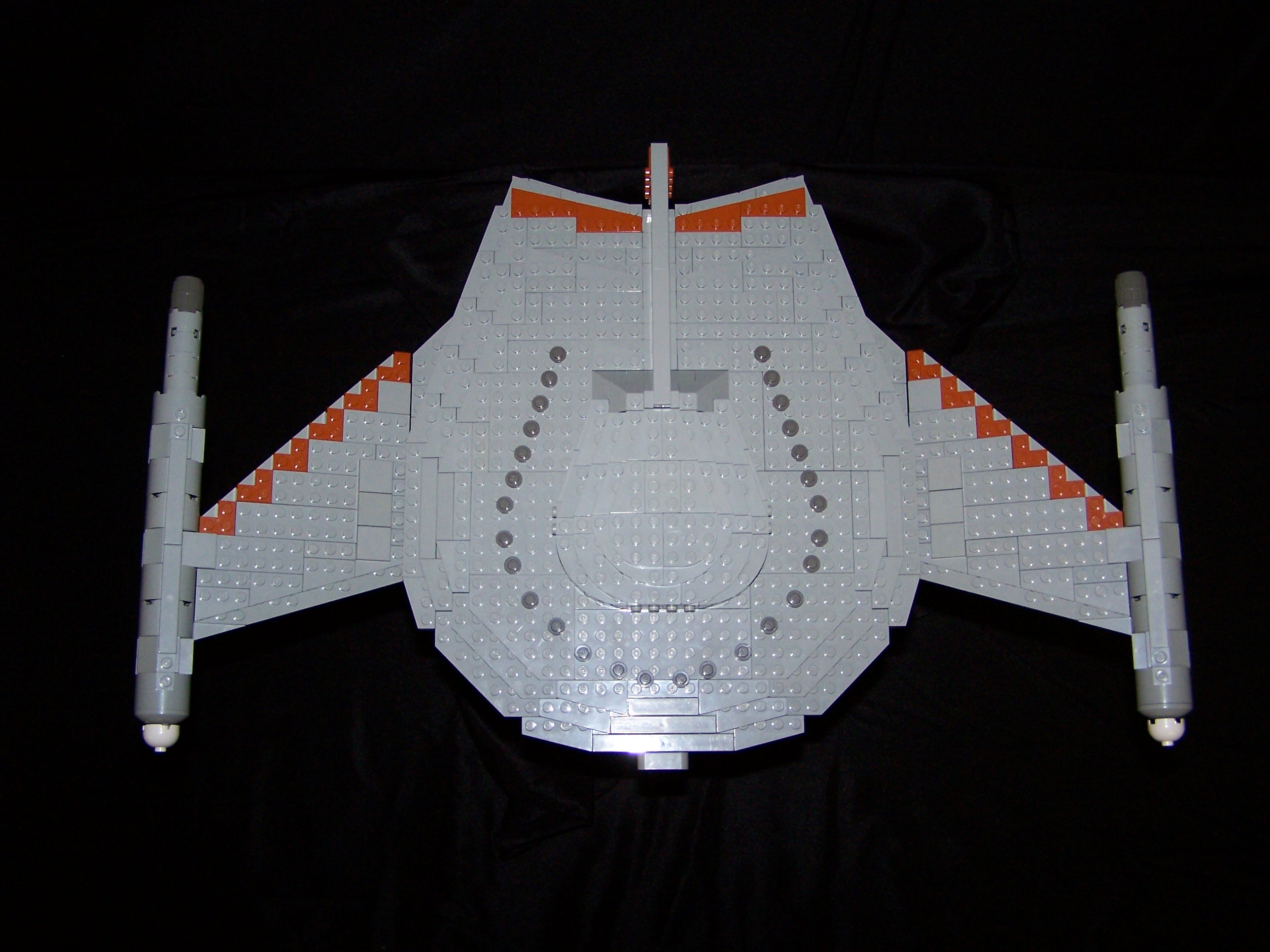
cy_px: 476
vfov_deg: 37.7
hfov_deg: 49.0
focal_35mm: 38
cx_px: 635
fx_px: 1394
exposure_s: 1/60
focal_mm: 6.3
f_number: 2.8
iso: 140
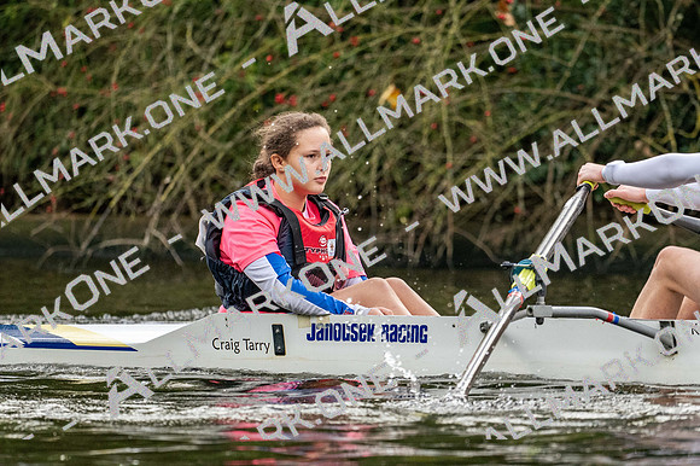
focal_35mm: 600
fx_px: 11662
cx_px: 350
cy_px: 233
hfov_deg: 3.4
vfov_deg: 2.3
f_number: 4.5
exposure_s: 1/2500
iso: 1600
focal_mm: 400
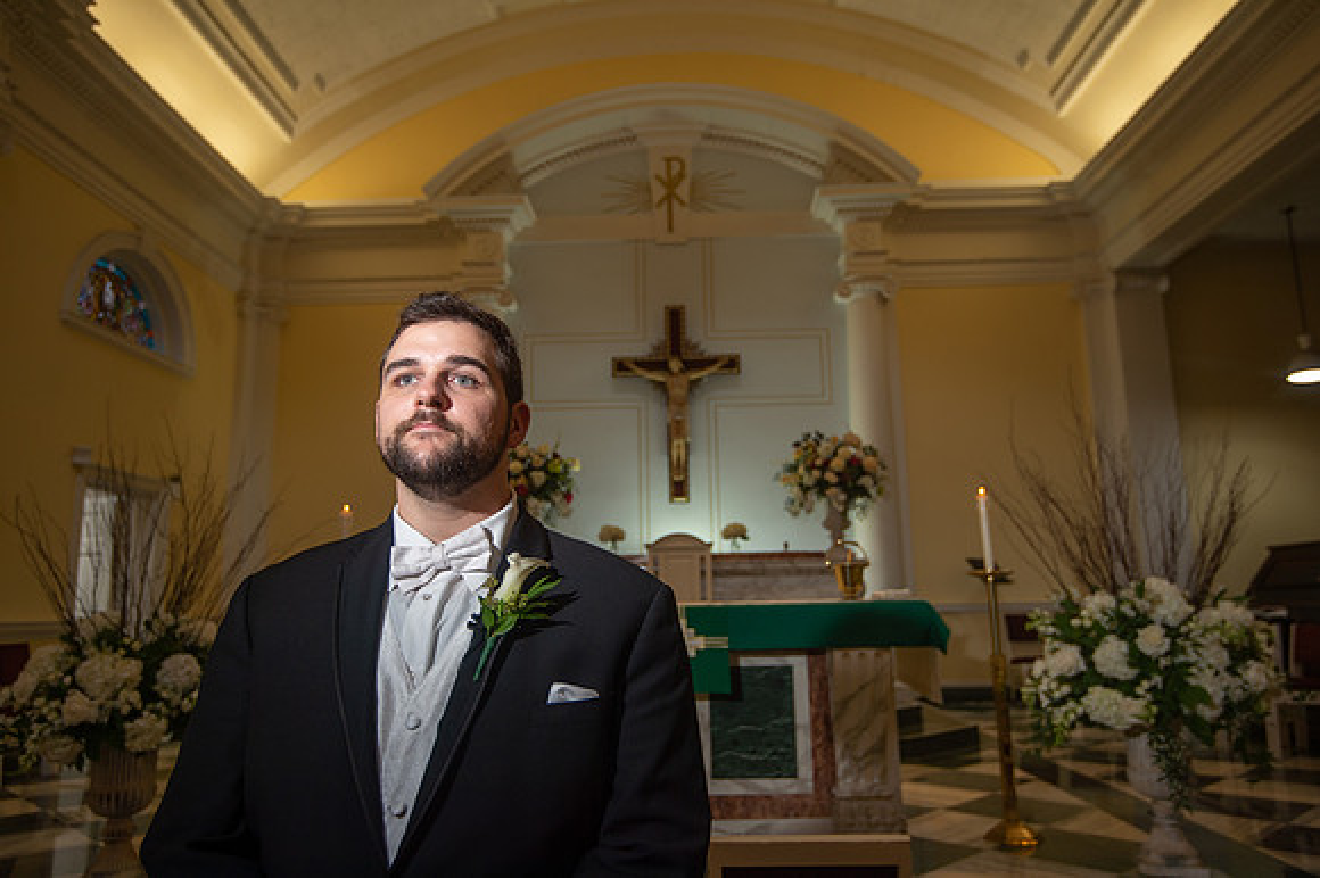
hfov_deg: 69.4
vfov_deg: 49.5
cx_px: 660
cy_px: 439
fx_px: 953
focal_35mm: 26
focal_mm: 26
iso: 200
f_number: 4
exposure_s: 1/125
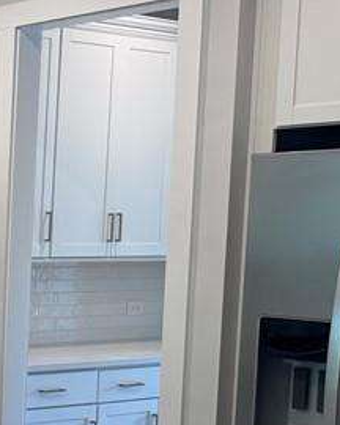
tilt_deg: -6.3
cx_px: -334
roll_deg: -0.5
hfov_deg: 14.4
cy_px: 340
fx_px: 1119
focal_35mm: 89
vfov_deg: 21.2
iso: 100
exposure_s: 1/120
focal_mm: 6.76
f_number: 1.78
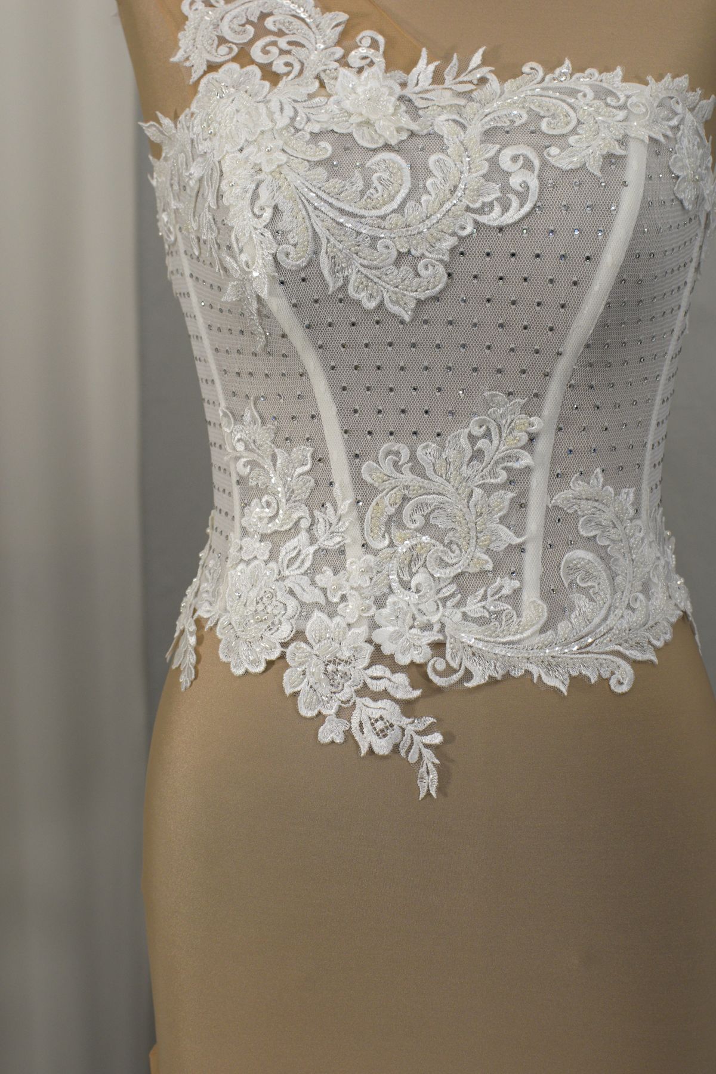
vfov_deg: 37.9
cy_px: 537
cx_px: 358
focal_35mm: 52
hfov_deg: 25.8
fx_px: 1566
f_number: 5
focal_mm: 35
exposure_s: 1/100
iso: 400
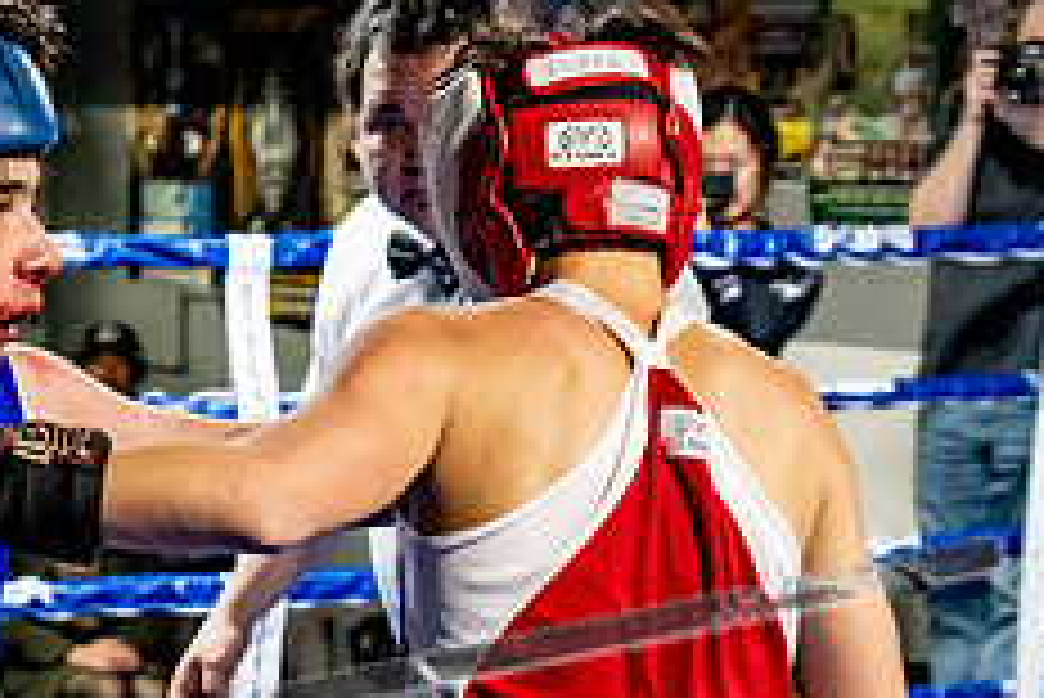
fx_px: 3772
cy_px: 759
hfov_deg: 15.7
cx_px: 270
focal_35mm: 130
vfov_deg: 10.4
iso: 5000
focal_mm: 35
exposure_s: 1/800
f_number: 2.8
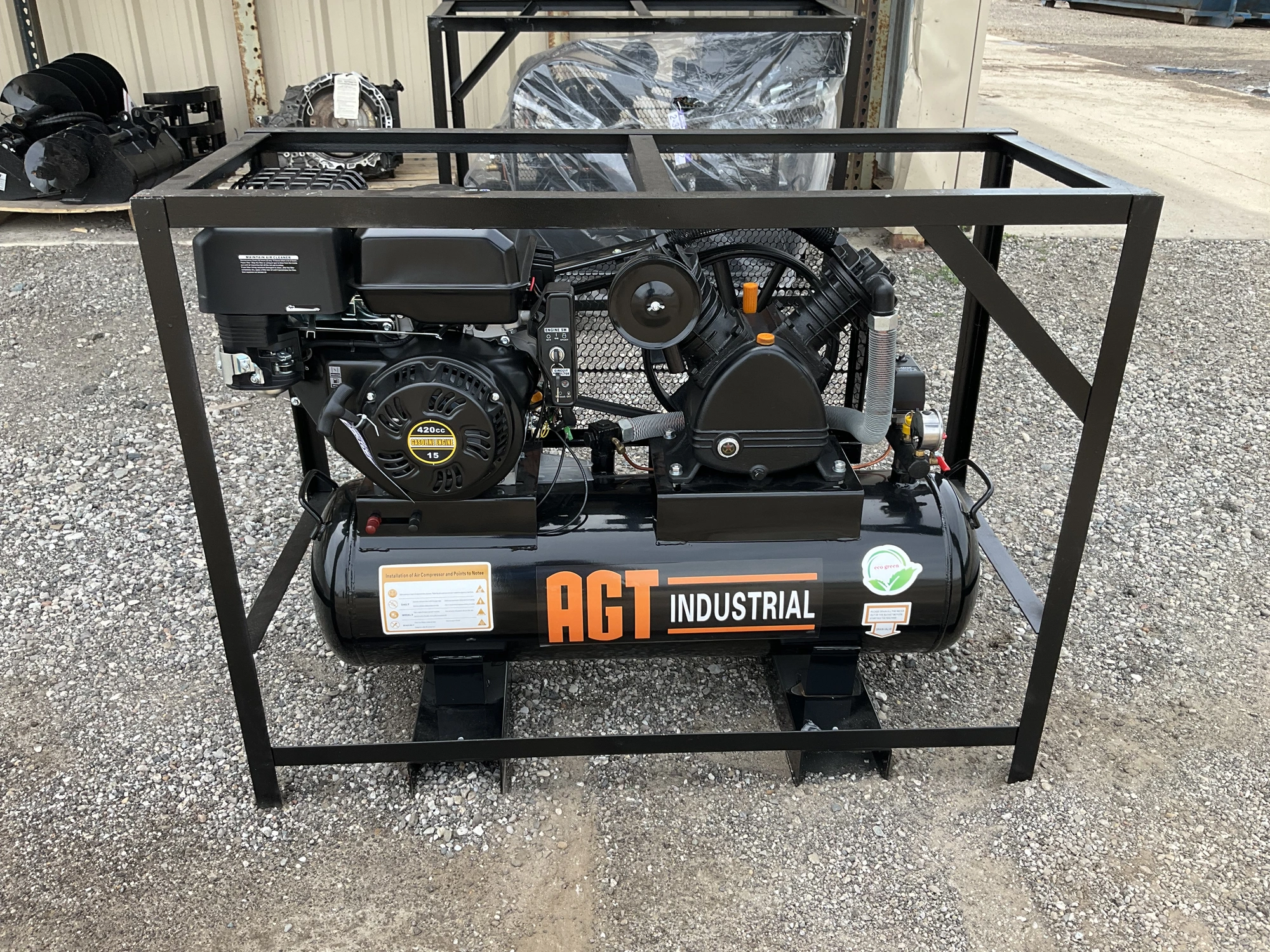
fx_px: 1064
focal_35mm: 29
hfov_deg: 61.7
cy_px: 476
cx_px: 635
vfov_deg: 48.2
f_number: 1.8
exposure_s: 1/454
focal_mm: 3
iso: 25
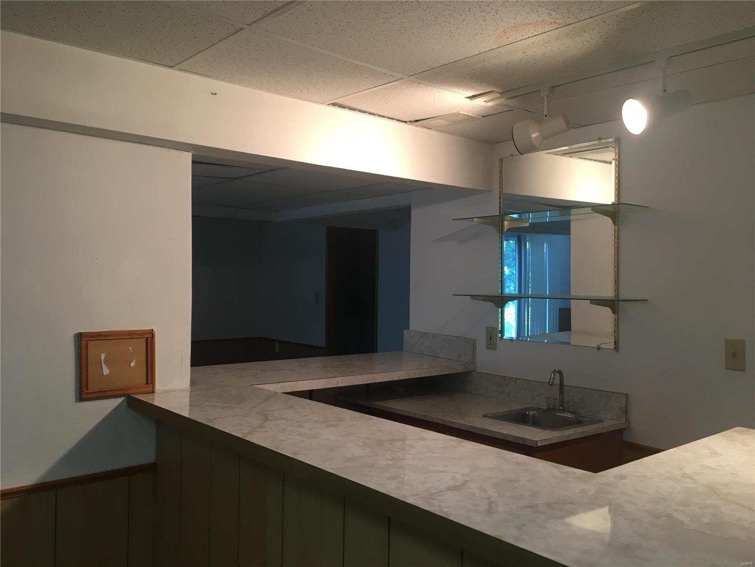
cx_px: 378
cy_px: 284
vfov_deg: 48.2
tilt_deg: -0.7
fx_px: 633
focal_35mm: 29
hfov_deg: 61.7
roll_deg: +0.4
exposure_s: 1/30
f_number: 2.2
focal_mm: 4.15
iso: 64
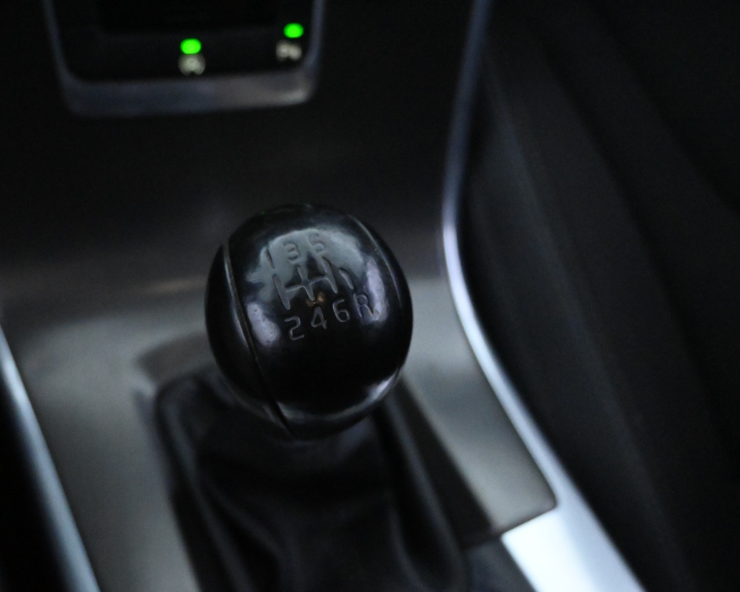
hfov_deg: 46.8
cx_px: 306
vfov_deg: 38.4
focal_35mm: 39
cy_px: 300
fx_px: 851
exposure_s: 1/100
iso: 10000
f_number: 4
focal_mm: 22.5
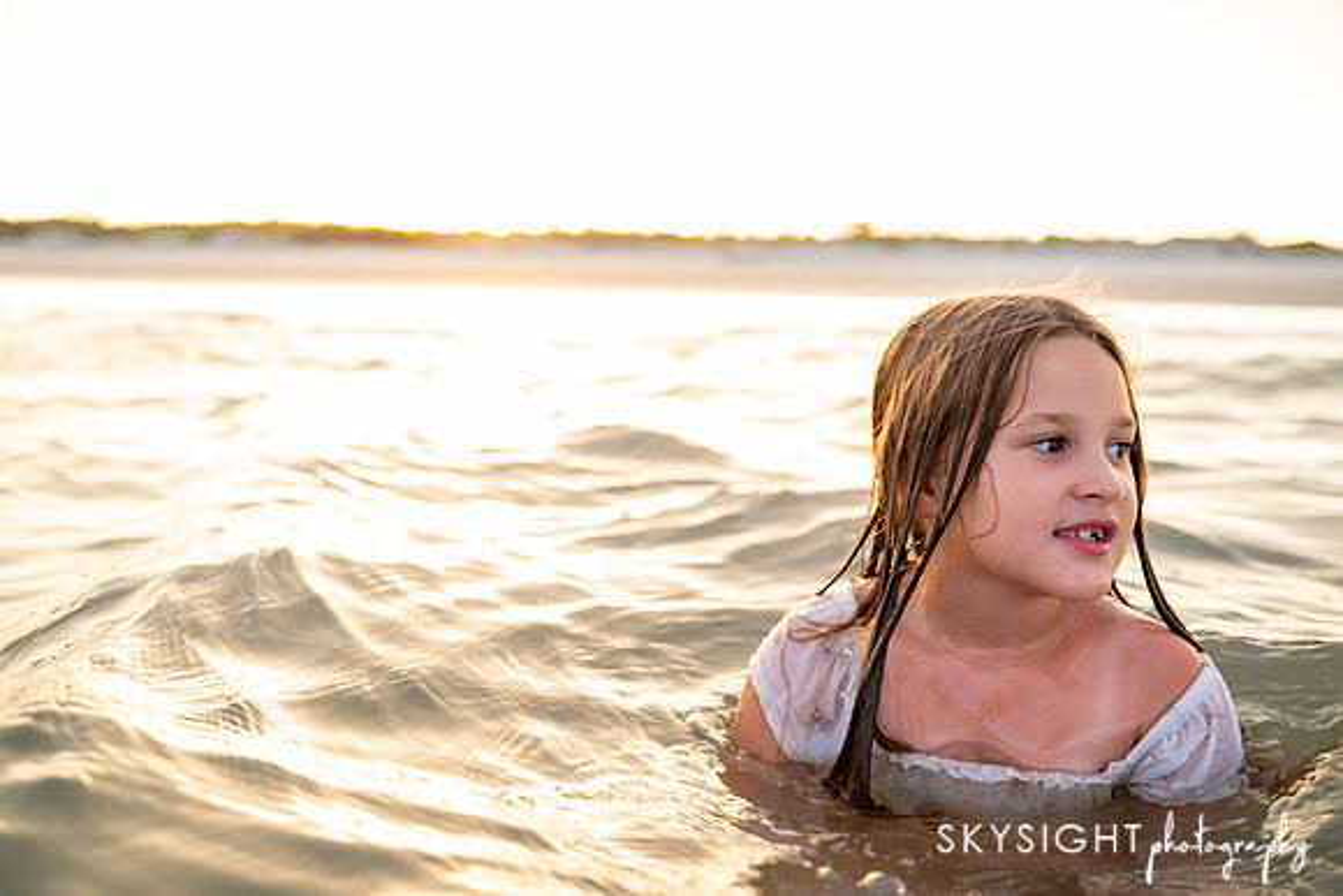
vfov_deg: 43.2
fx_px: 1131
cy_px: 449
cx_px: 645
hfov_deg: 61.4
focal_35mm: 30
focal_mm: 28
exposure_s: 1/200
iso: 640
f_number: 2.8
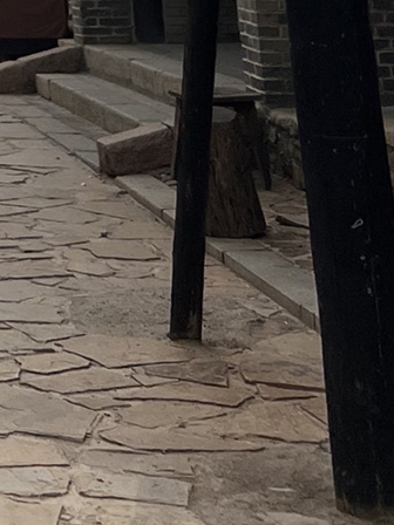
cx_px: -352
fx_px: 1760
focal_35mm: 116
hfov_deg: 11.7
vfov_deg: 13.7
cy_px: -614
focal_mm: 5.7
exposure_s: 1/16393
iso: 40
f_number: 1.5
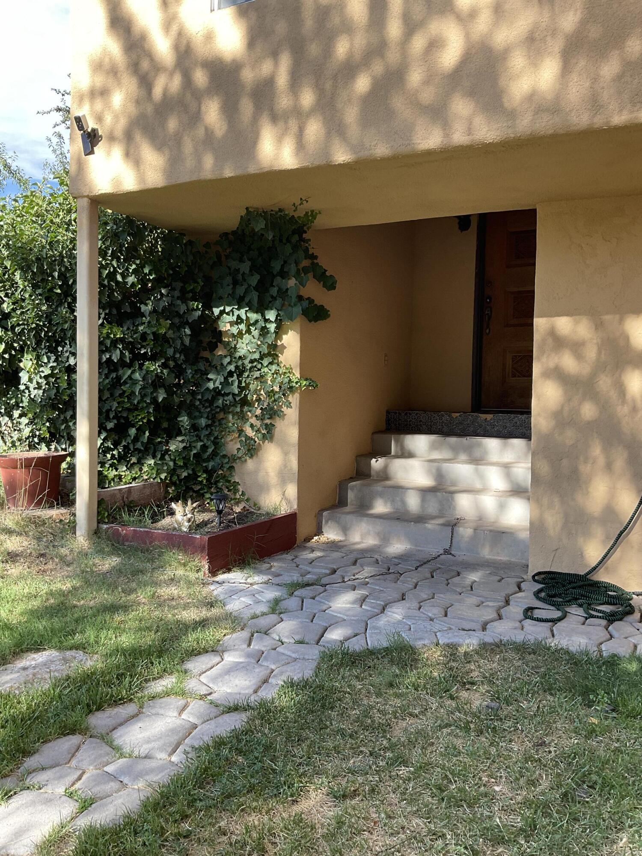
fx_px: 717
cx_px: 321
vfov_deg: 61.7
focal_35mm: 29
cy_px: 428
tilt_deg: -5.3
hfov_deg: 48.2
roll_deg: -1.7
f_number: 1.8
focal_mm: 3
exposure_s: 1/194
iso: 16
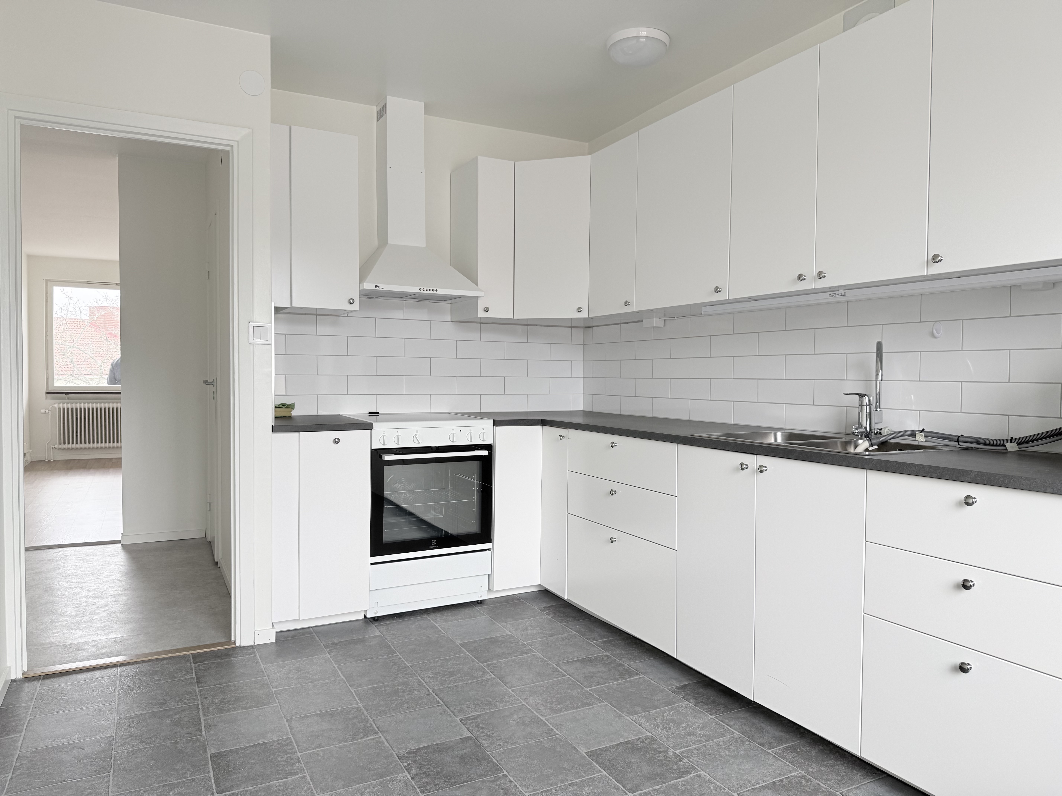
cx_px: 531
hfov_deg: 71.6
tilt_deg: -1.5
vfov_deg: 56.8
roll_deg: -0.6
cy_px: 398
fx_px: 736
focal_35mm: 24
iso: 64
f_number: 1.78
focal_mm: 6.76
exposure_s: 1/147
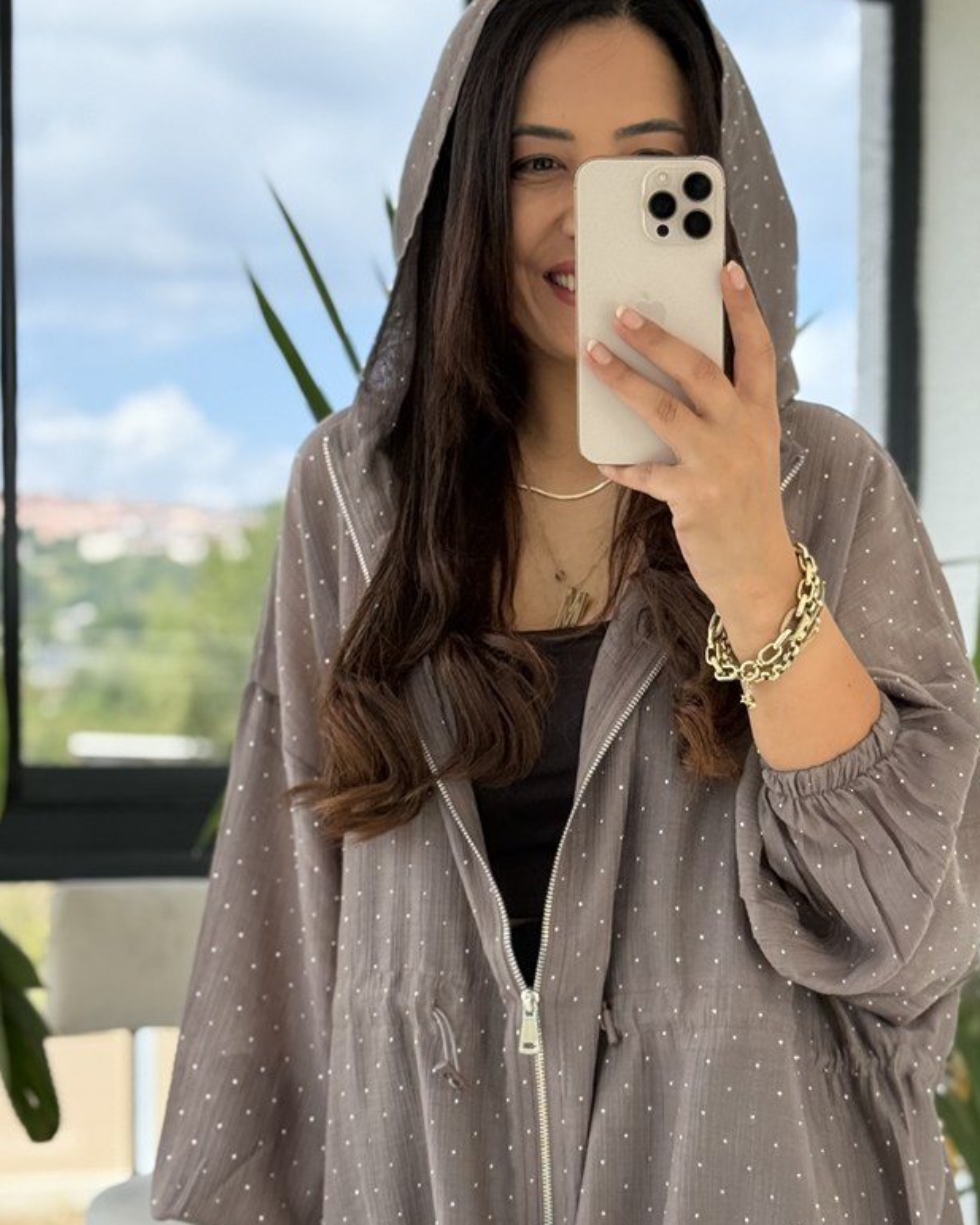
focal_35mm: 81
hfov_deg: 18.9
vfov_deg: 23.5
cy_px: 767
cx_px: 688
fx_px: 2936
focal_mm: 6.76
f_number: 1.78
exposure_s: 1/1000
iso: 100
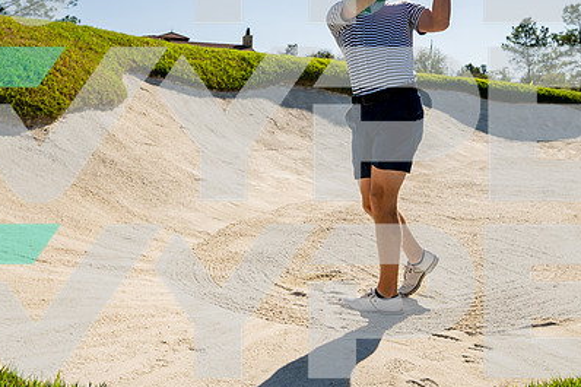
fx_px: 565
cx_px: 285
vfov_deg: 37.4
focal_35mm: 35
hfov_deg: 54.4
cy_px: 125
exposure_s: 1/1000
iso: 100
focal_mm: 24
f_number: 4
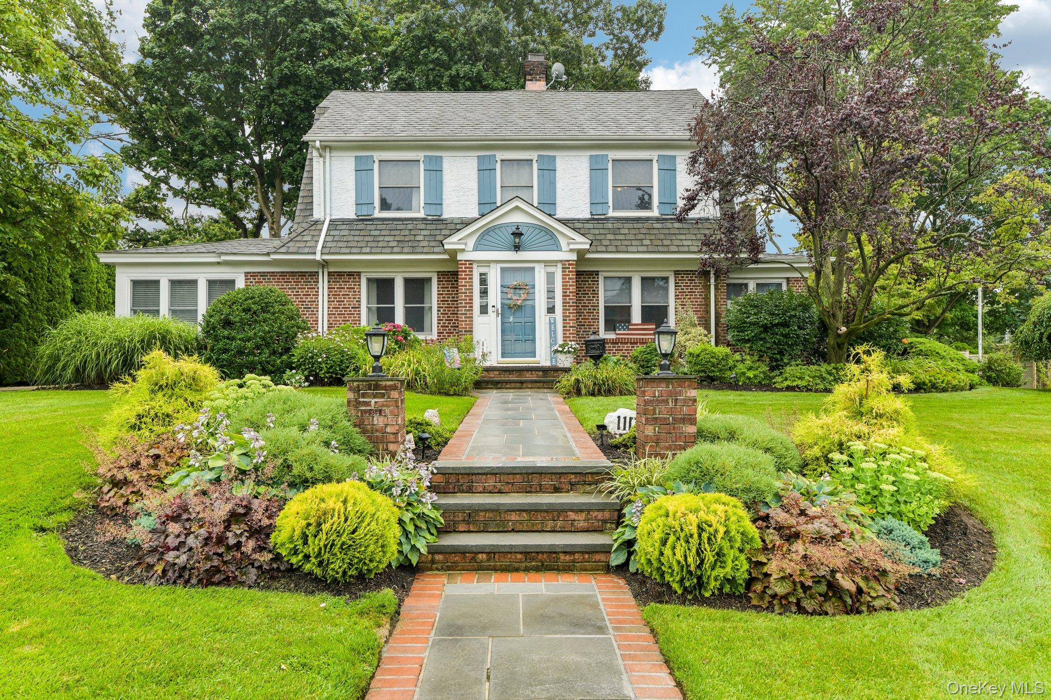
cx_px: 526
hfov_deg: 73.7
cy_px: 350
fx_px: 701
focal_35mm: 24
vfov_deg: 53.1
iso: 250
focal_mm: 24
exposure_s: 1/200
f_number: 9
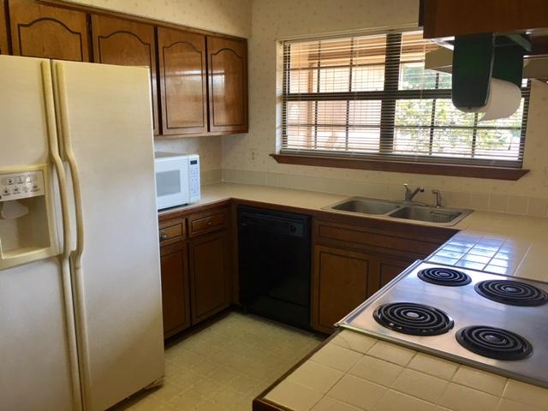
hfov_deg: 61.7
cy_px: 206
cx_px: 274
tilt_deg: -11.9
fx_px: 459
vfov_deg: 48.2
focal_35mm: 29
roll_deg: -0.4
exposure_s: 1/33
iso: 40
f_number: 2.2
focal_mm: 4.15
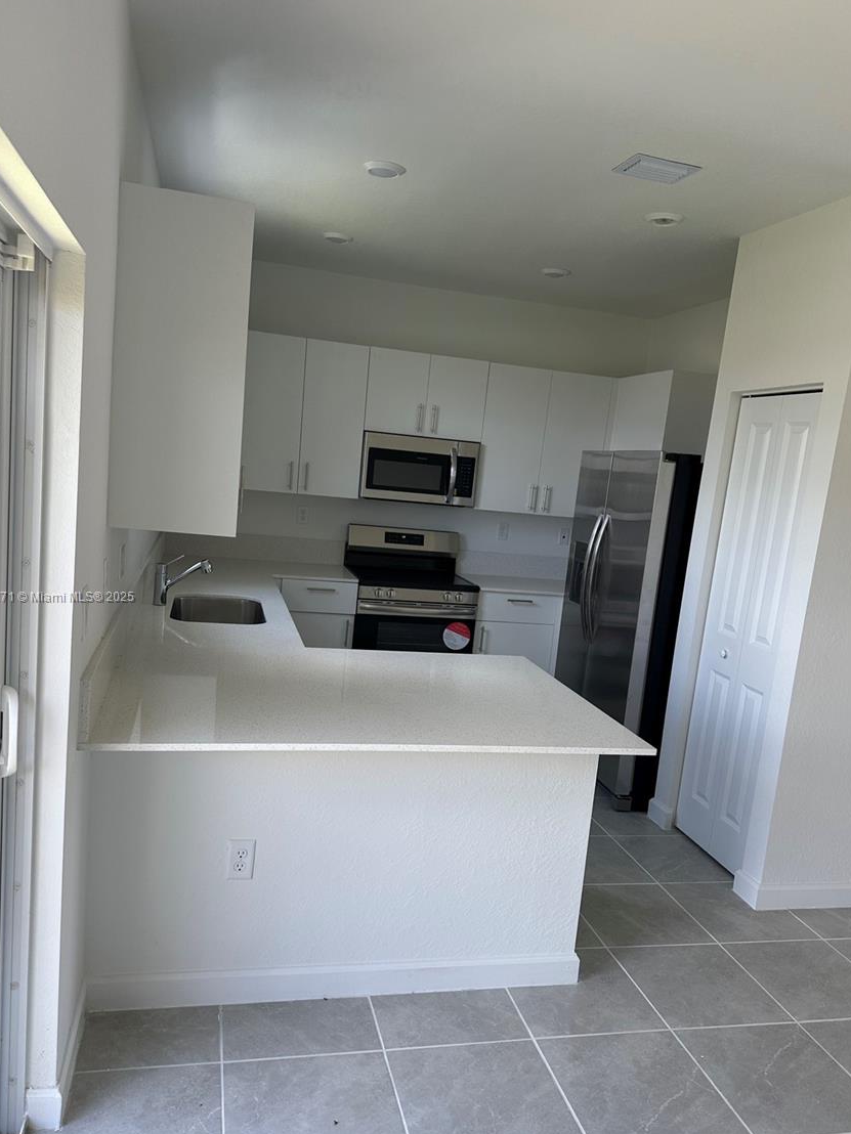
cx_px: 408
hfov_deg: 53.0
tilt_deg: -9.7
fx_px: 852
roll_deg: -6.4
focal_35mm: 26
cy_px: 598
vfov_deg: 67.3
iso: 80
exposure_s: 1/121
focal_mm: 6.86
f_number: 1.78
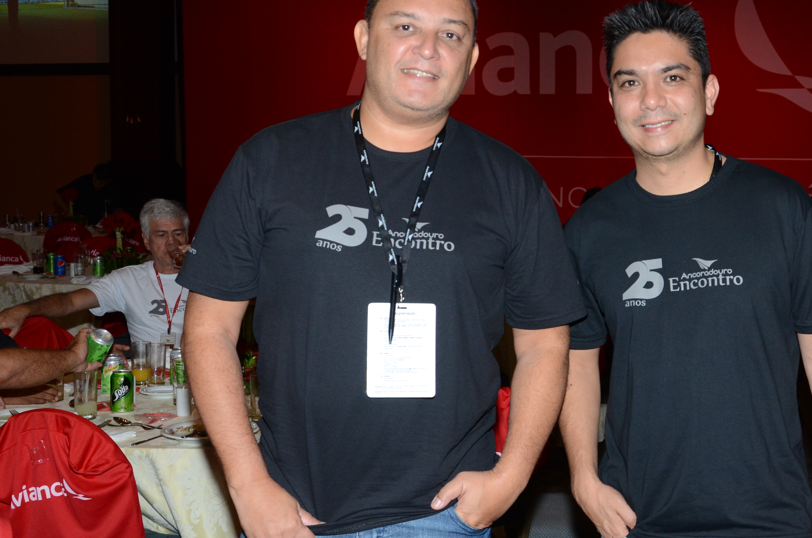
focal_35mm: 57
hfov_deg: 34.7
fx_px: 1283
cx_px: 553
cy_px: 245
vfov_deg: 23.7
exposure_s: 1/100
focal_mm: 26
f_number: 7.1
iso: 800
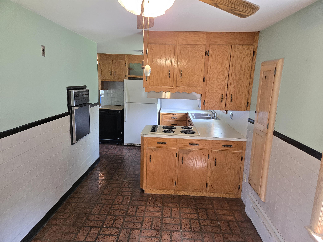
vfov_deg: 58.9
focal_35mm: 23
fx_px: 215
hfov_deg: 73.9
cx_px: 162
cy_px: 121
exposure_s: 1/120
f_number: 1.8
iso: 320
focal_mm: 5.4
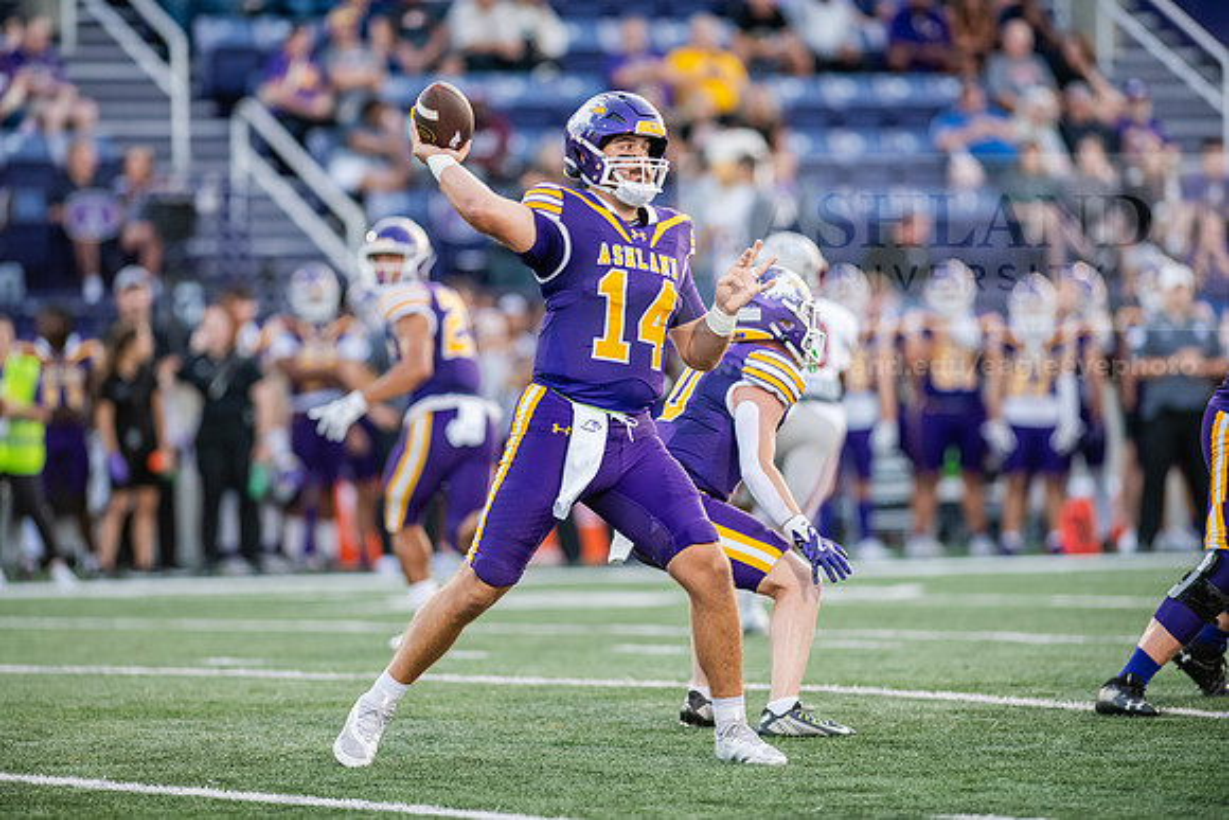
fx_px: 10244
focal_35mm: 300
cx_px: 614
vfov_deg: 4.6
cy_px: 410
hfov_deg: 6.9
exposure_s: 1/800
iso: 1600
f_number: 3.2
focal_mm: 300
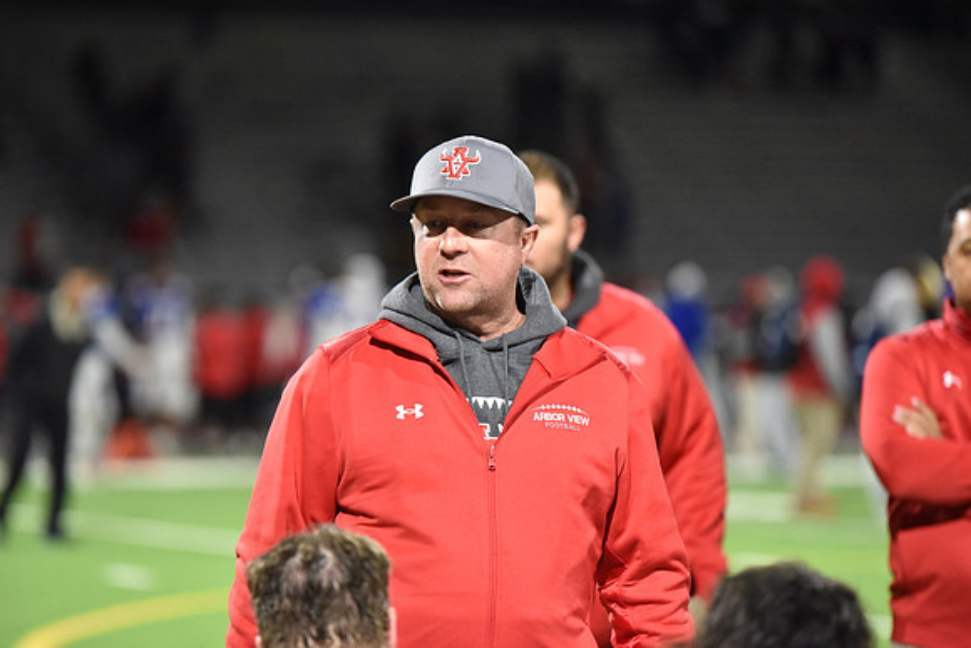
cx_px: 486
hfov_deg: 10.3
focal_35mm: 200
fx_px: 5395
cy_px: 324
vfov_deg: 6.9
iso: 7200
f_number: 2.8
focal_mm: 200
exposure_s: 1/640
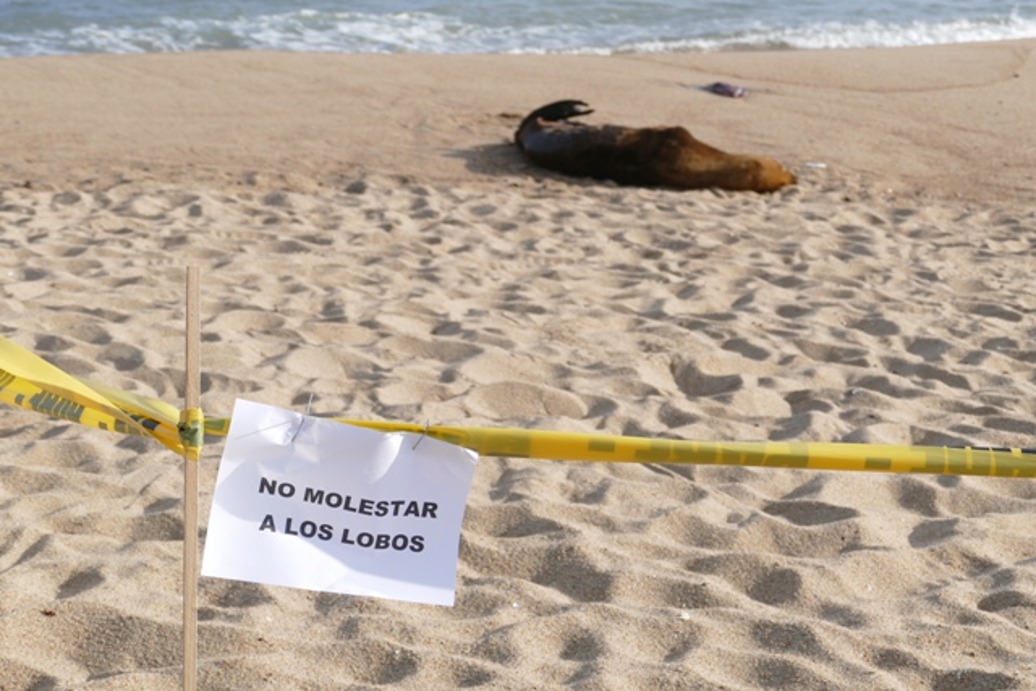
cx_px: 518
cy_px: 346
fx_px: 2216
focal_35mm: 77
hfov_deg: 26.3
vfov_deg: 17.7
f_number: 3.7
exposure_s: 1/2000
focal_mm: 28.21
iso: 125
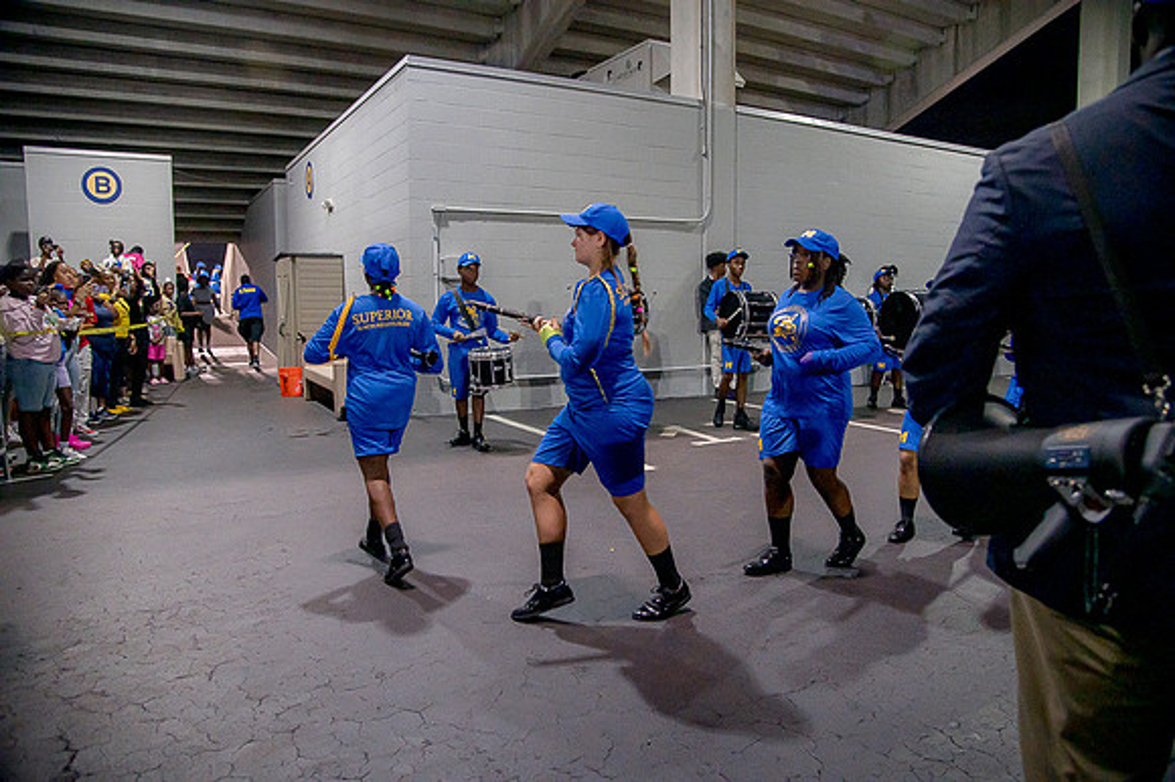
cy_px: 391
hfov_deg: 73.8
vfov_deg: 53.1
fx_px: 783
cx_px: 588
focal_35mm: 24
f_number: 4
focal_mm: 24
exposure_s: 1/200
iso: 2000
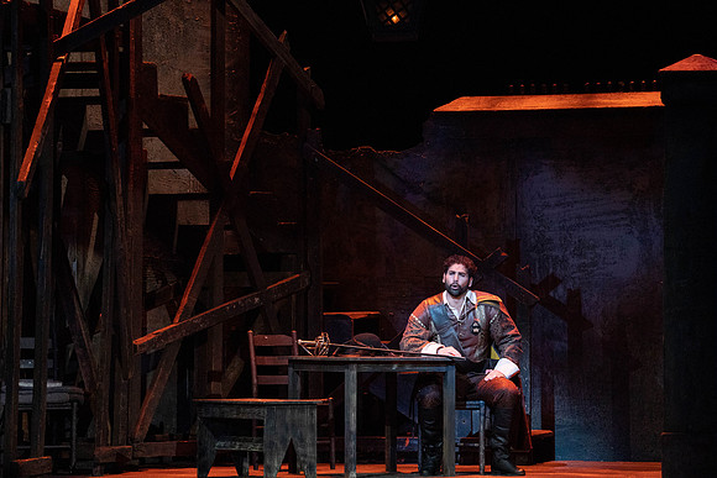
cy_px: 239
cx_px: 358
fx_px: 3984
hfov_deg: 10.3
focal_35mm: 200
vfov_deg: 6.9
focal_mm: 200
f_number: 8
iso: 6400
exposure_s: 1/200
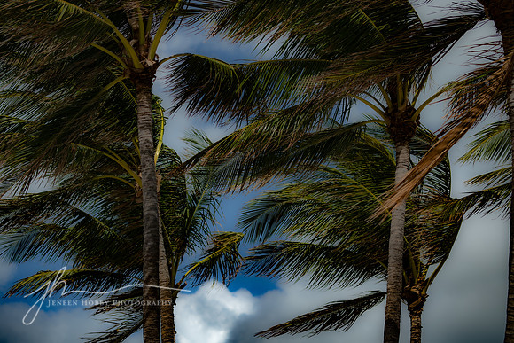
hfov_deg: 23.9
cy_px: 172
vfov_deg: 16.1
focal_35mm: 85
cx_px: 257
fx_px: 1214
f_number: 2
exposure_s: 1/6400
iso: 125
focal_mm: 85
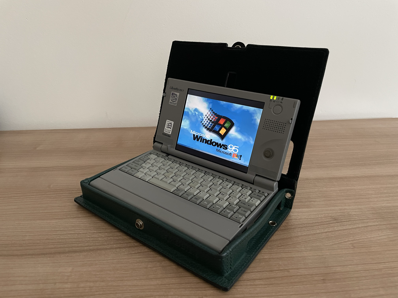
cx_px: 199
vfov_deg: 53.1
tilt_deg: -24.6
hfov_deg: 67.3
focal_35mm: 26
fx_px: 299
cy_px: 149
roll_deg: +1.0
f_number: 1.6
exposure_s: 1/30
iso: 640
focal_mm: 4.2
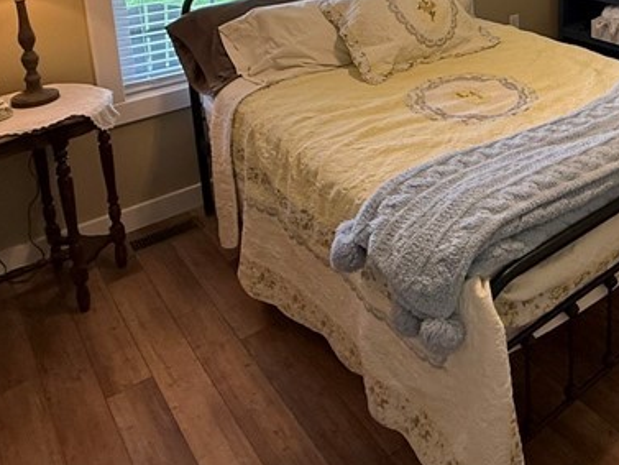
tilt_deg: -9.9
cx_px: 560
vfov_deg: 33.1
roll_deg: +0.2
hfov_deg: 44.4
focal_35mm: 38
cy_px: -43
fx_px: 680
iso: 200
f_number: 2.2
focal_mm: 2.22
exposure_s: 1/120
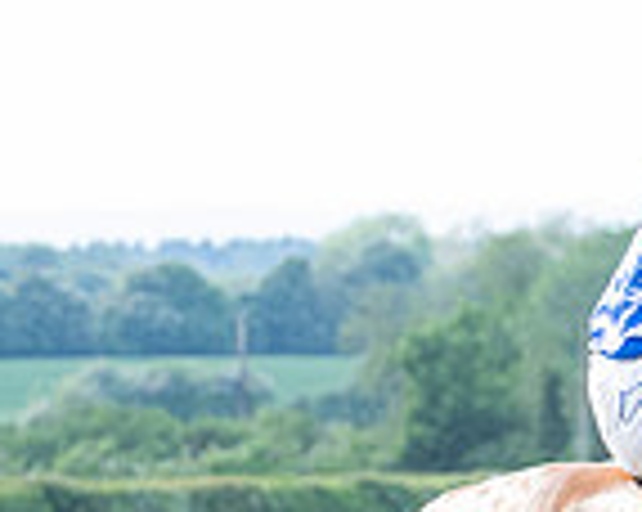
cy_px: 695
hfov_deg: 4.1
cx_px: 926
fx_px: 8937
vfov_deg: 3.3
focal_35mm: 471
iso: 400
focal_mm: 70
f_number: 4
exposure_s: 1/800
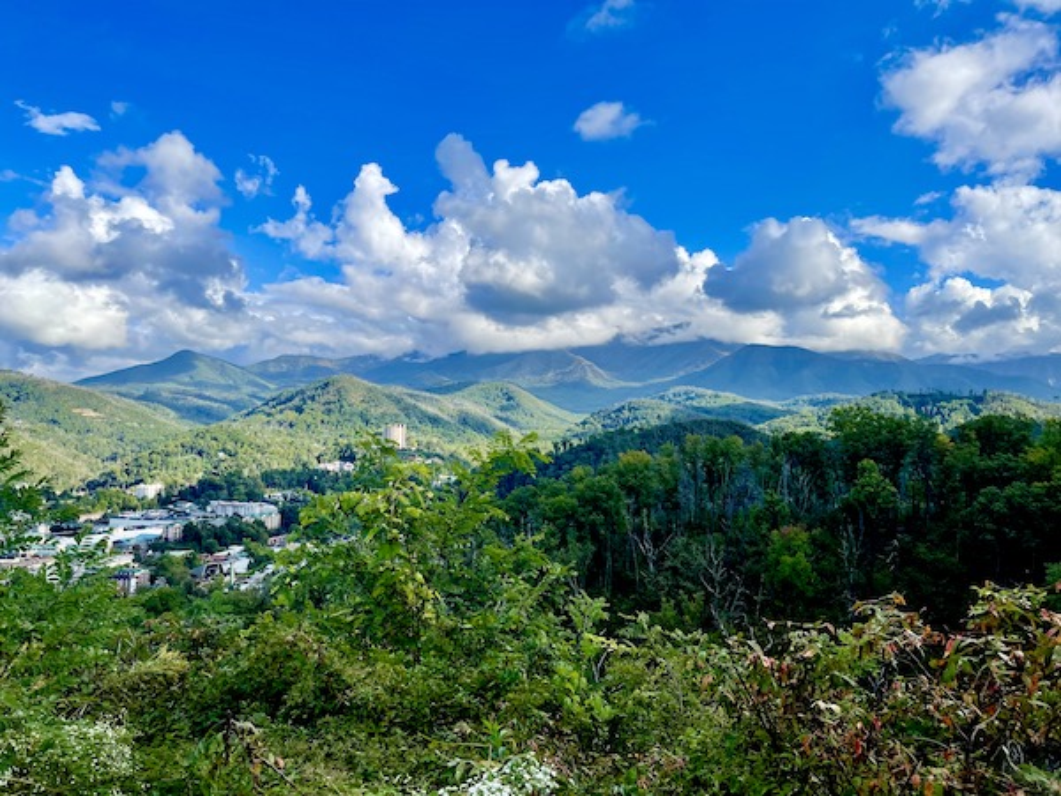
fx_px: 797
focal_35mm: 26
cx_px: 530
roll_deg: -0.6
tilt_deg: +2.0
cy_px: 398
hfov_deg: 67.3
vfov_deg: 53.1
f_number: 1.6
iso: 32
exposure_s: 1/3344
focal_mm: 5.1
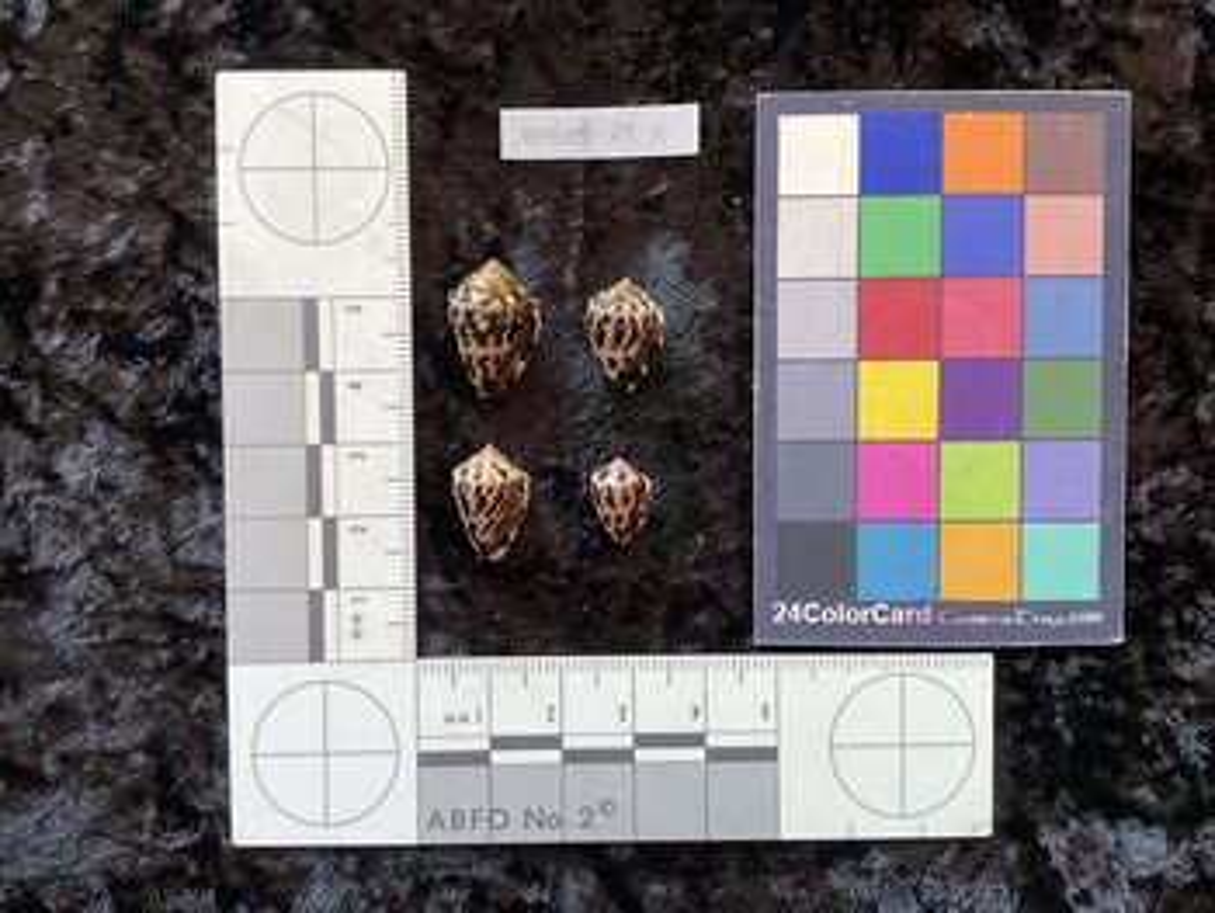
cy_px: 456
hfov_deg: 61.6
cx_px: 608
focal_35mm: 29
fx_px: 1019
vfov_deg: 48.3
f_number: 1.8
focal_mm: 3
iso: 50
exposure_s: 1/60
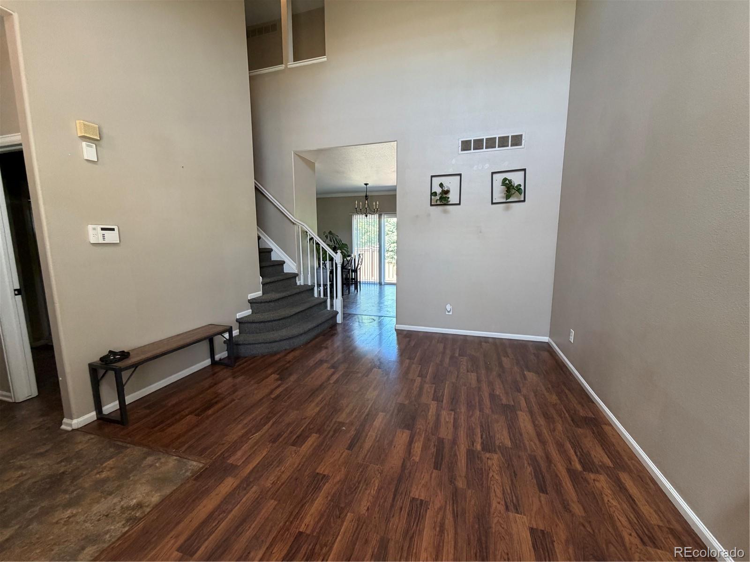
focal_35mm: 14
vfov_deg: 85.7
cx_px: 375
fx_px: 303
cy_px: 281
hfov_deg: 102.1
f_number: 2.2
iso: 320
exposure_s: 1/91
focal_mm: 2.22
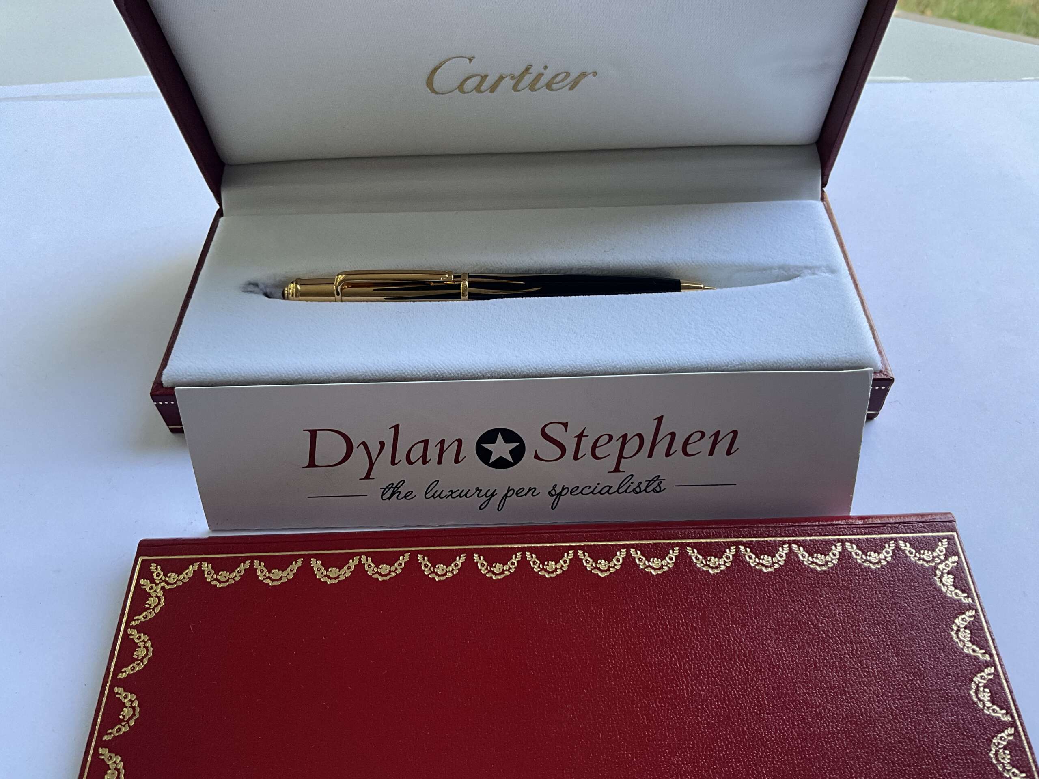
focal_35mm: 29
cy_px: 390
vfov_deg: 48.2
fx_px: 870
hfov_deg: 61.7
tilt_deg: -49.7
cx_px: 520
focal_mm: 3
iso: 64
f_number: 1.8
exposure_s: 1/122
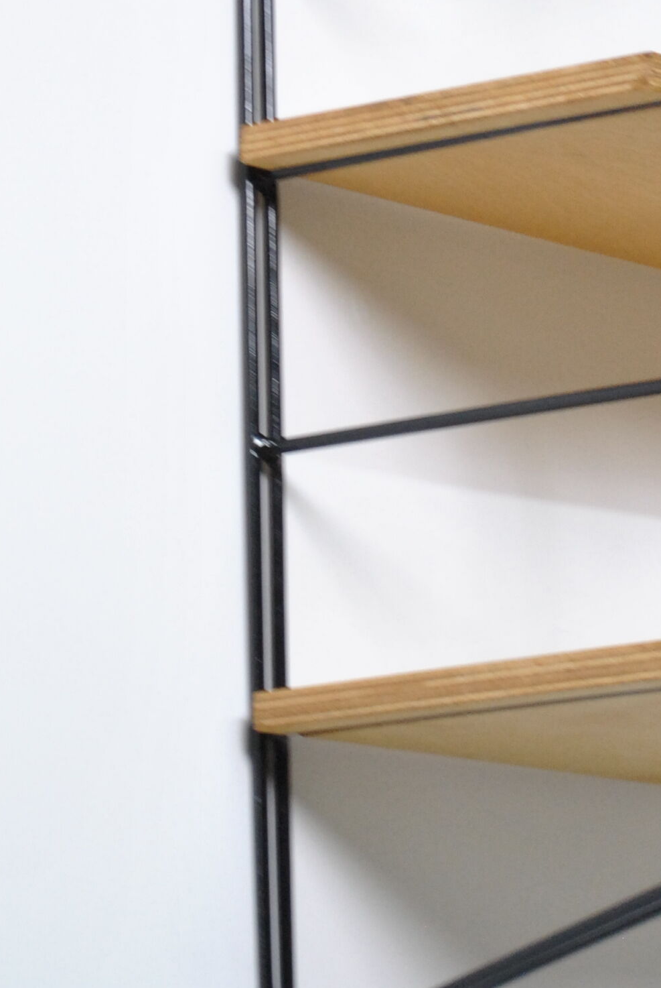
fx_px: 5409
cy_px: 159
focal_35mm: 197
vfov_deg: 10.4
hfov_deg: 7.0
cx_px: 520
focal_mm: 50
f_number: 5.6
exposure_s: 1/30
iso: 640
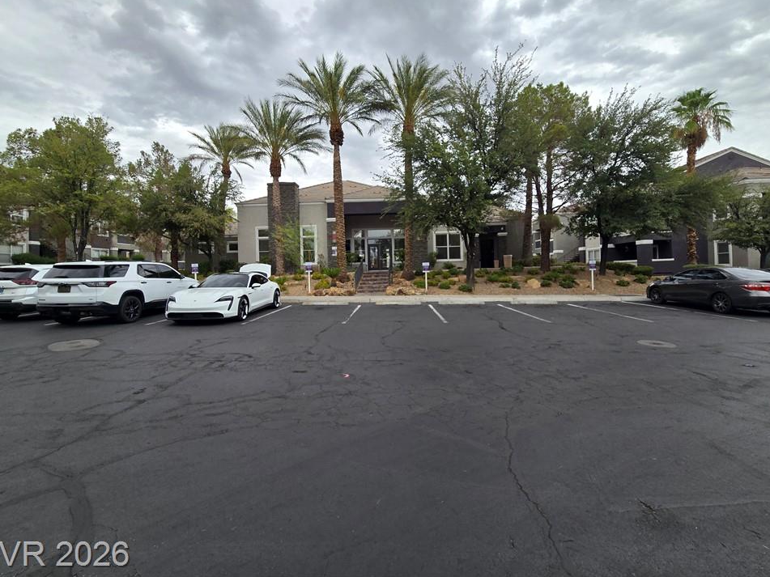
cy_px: 268
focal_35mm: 14
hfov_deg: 102.1
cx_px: 389
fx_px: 311
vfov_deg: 85.5
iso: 50
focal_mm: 2.2
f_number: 2.2
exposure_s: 1/1272
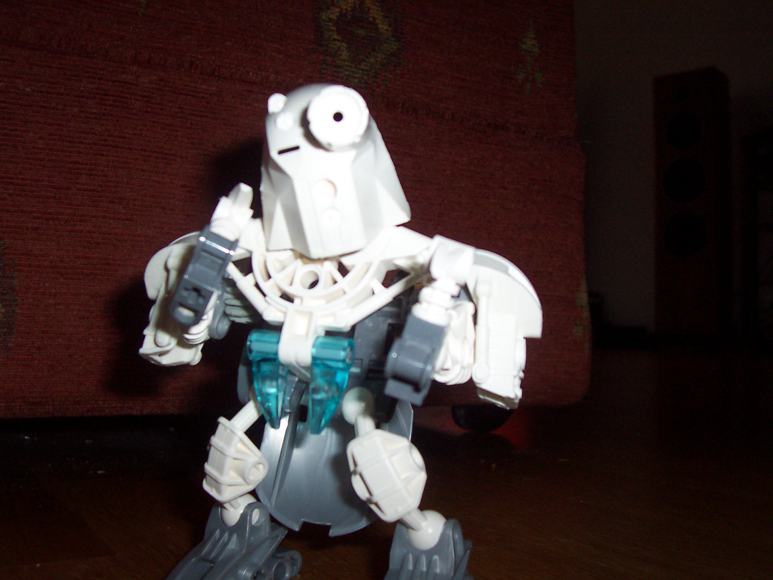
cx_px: 386
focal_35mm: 37
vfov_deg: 38.7
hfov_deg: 50.1
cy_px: 290
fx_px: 826
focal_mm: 5.6
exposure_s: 1/60
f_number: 2.8
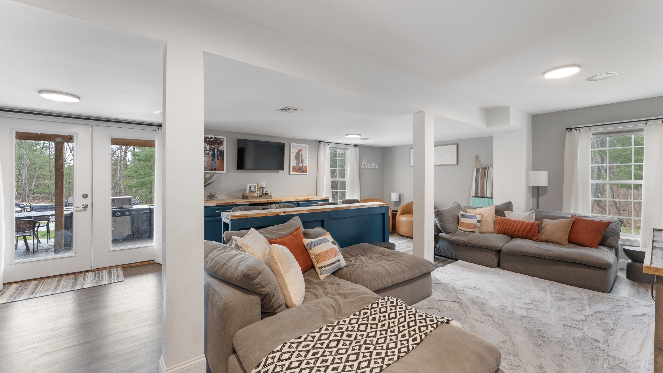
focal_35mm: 15
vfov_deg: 70.5
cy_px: 189
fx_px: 264
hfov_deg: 103.0
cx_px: 329
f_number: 8
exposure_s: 1/8
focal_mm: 14
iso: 800
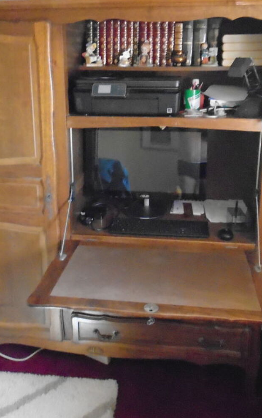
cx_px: 121
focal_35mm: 37
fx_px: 423
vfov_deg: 52.3
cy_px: 161
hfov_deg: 34.4
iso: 1600
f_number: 3.2
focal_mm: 4.6
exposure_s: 1/30
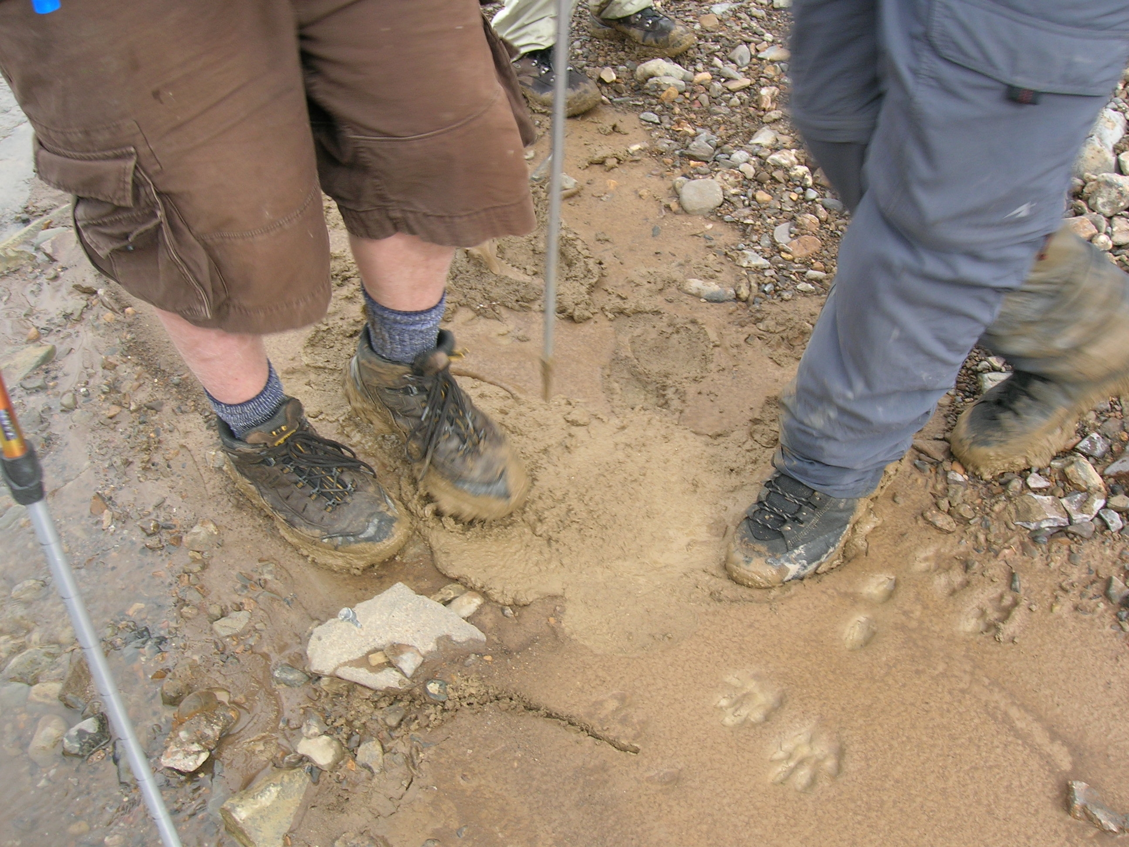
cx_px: 564
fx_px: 1109
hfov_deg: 54.0
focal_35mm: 34
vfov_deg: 41.8
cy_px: 424
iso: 50
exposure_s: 1/49
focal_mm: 5.7
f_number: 4.9
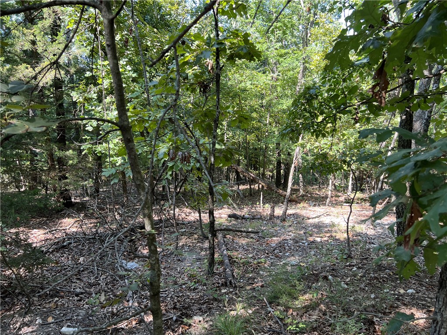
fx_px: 336
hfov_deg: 67.3
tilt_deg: -14.5
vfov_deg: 53.1
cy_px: 168
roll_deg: -2.0
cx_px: 224
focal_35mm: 26
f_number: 1.5
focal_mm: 5.7
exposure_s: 1/174
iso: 40
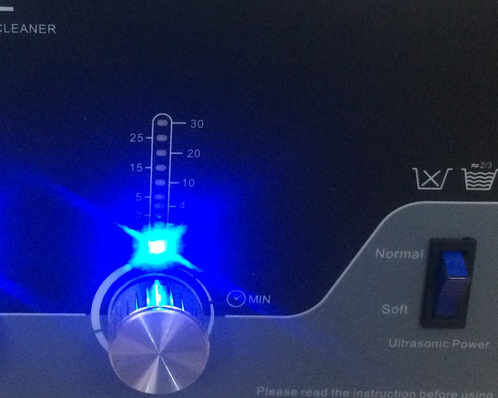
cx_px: 135
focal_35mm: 61
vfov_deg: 24.7
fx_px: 899
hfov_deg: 30.5
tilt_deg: -53.6
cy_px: 93
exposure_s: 1/25
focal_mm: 4.15
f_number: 2.2
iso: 320
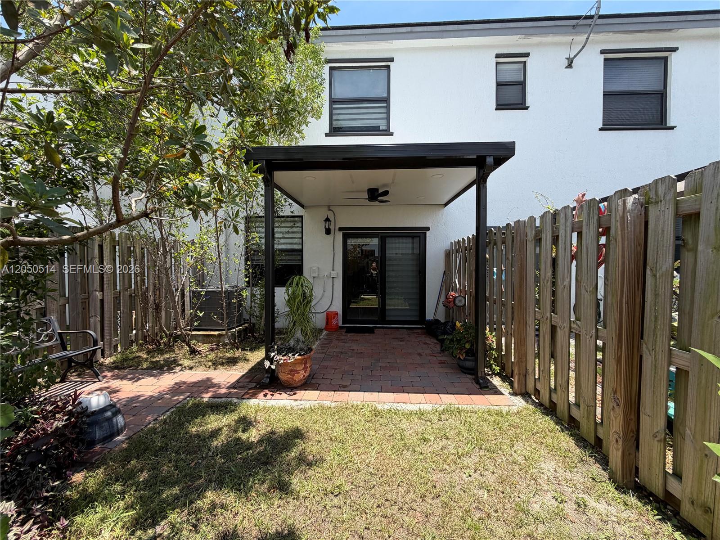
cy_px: 270
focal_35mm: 14
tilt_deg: +0.0
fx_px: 291
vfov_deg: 85.7
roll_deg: +0.3
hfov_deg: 102.1
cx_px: 360
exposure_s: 1/559
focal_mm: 2.22
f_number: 2.2
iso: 40
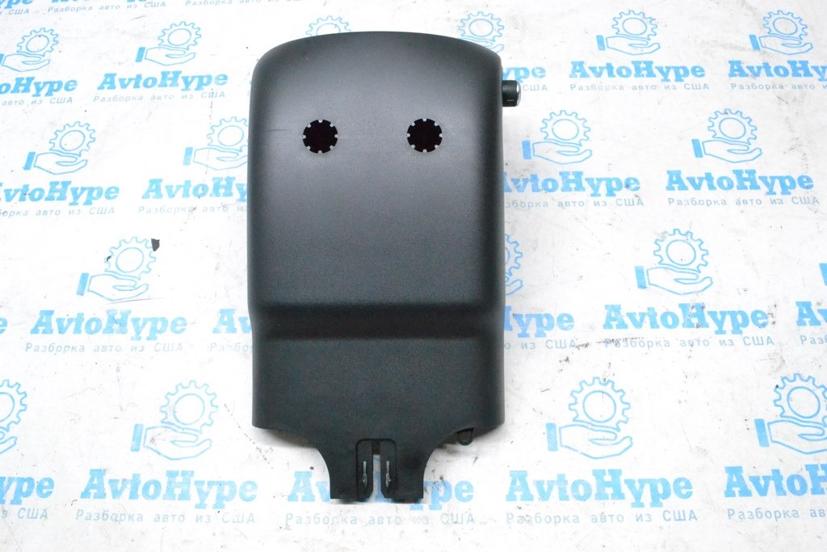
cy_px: 276
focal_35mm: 30
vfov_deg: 43.6
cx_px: 414
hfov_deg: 61.9
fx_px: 689
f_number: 10
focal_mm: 20
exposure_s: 1/125
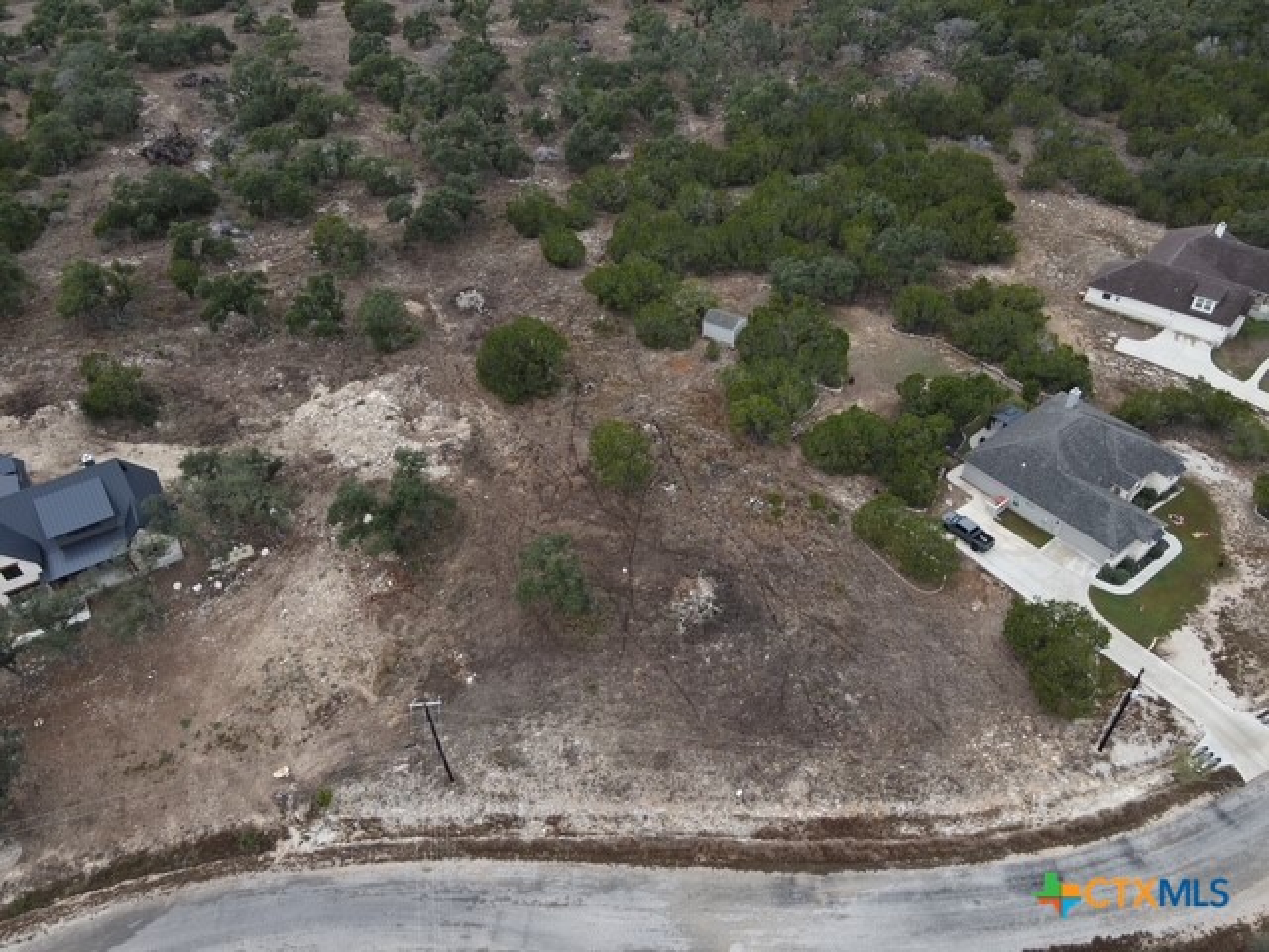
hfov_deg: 71.6
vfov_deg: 56.8
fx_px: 880
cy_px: 476
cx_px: 634
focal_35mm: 24
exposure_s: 1/100
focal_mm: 4.5
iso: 100
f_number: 2.8
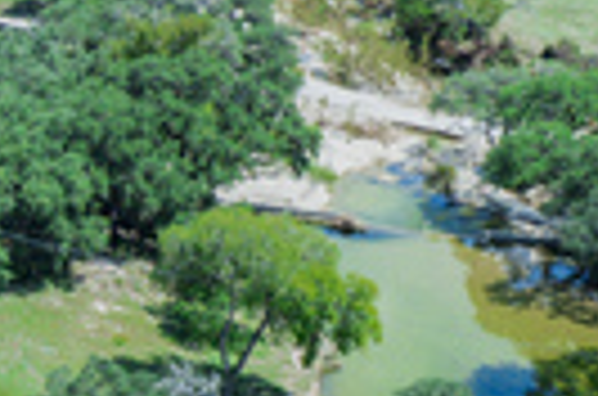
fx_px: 1757
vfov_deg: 12.8
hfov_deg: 16.9
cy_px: 144
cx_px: -378
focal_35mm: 106
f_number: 2.8
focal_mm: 8.38
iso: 200
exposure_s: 1/2000
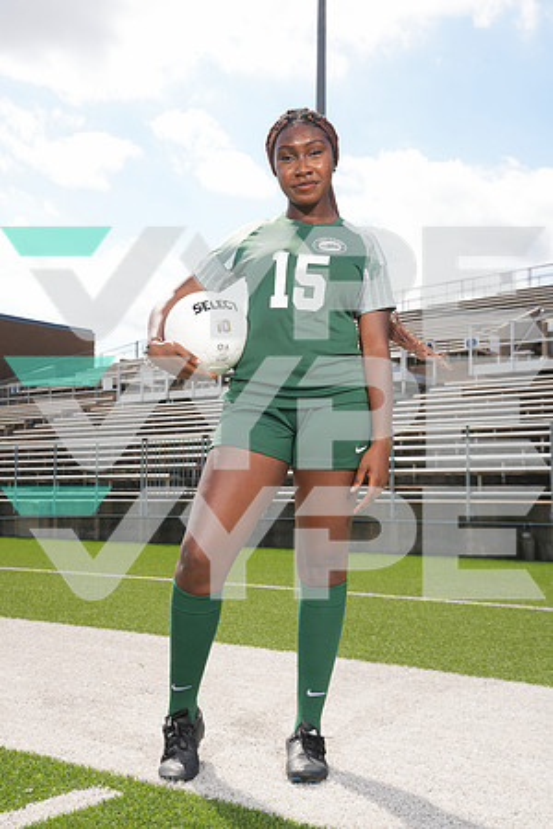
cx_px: 276
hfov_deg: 31.2
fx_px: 991
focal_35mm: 43
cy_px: 414
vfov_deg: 45.4
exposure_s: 1/200
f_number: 9
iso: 125
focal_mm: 43
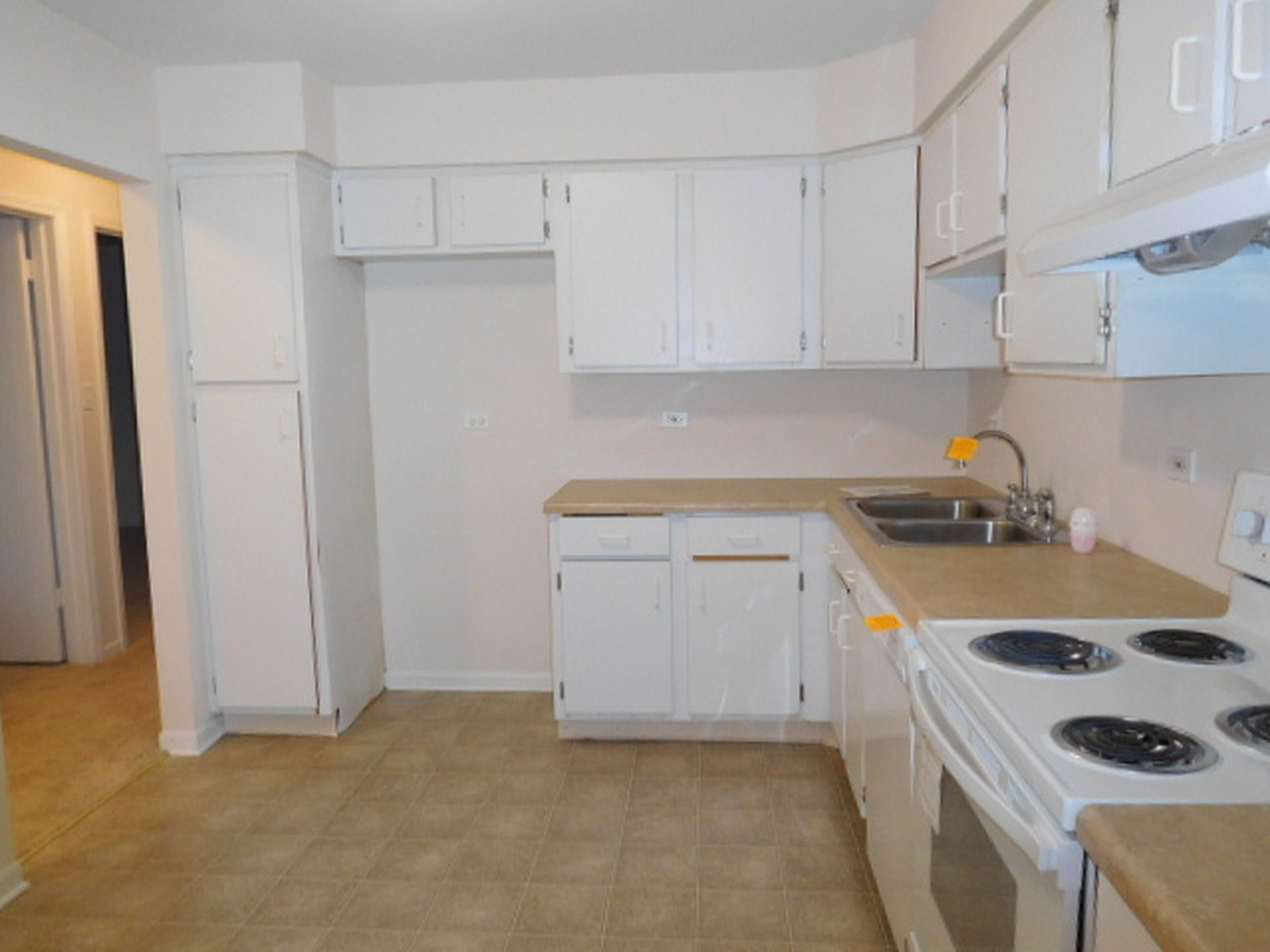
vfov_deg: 54.9
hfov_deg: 69.4
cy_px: 476
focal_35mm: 25
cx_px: 635
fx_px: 917
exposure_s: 1/30
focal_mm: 4.5
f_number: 3.4
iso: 360
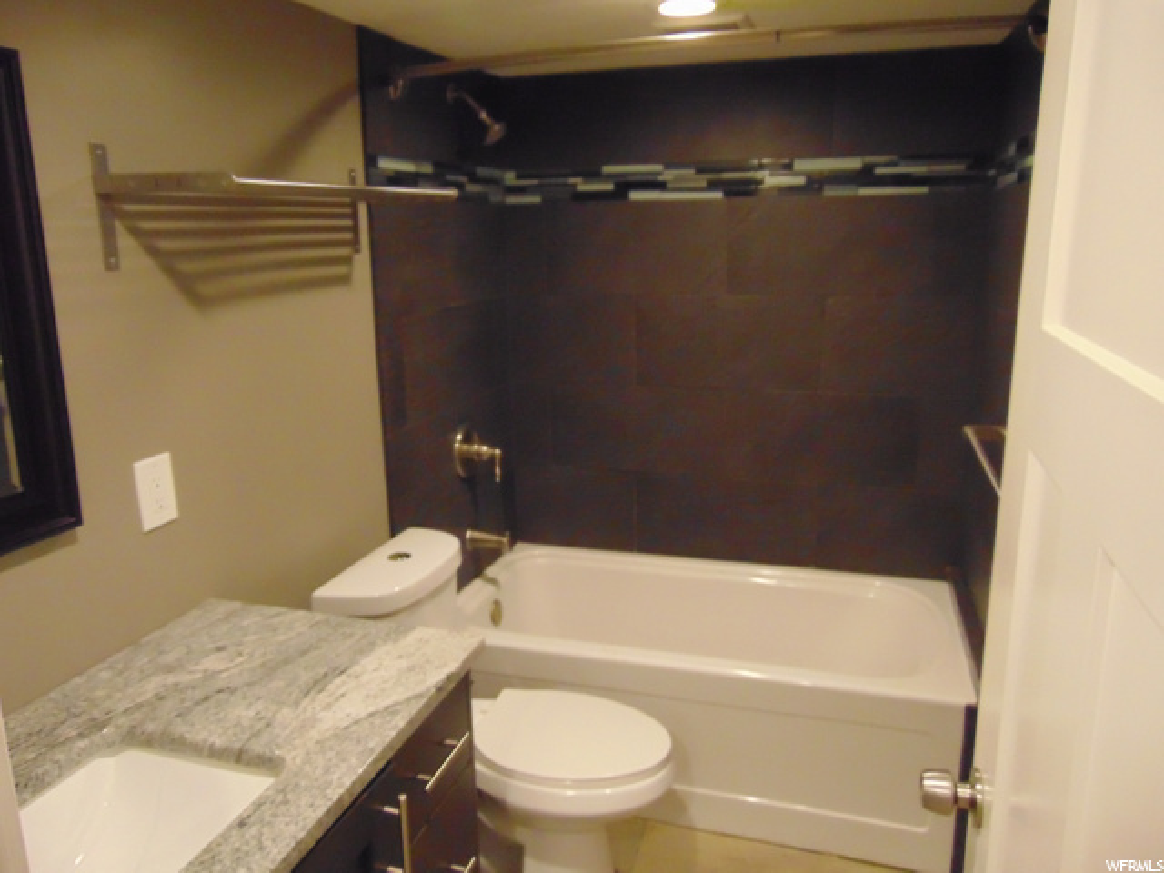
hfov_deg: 69.4
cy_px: 436
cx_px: 582
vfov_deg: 54.9
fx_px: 841
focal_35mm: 25
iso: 640
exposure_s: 1/50
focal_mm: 4.5
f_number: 3
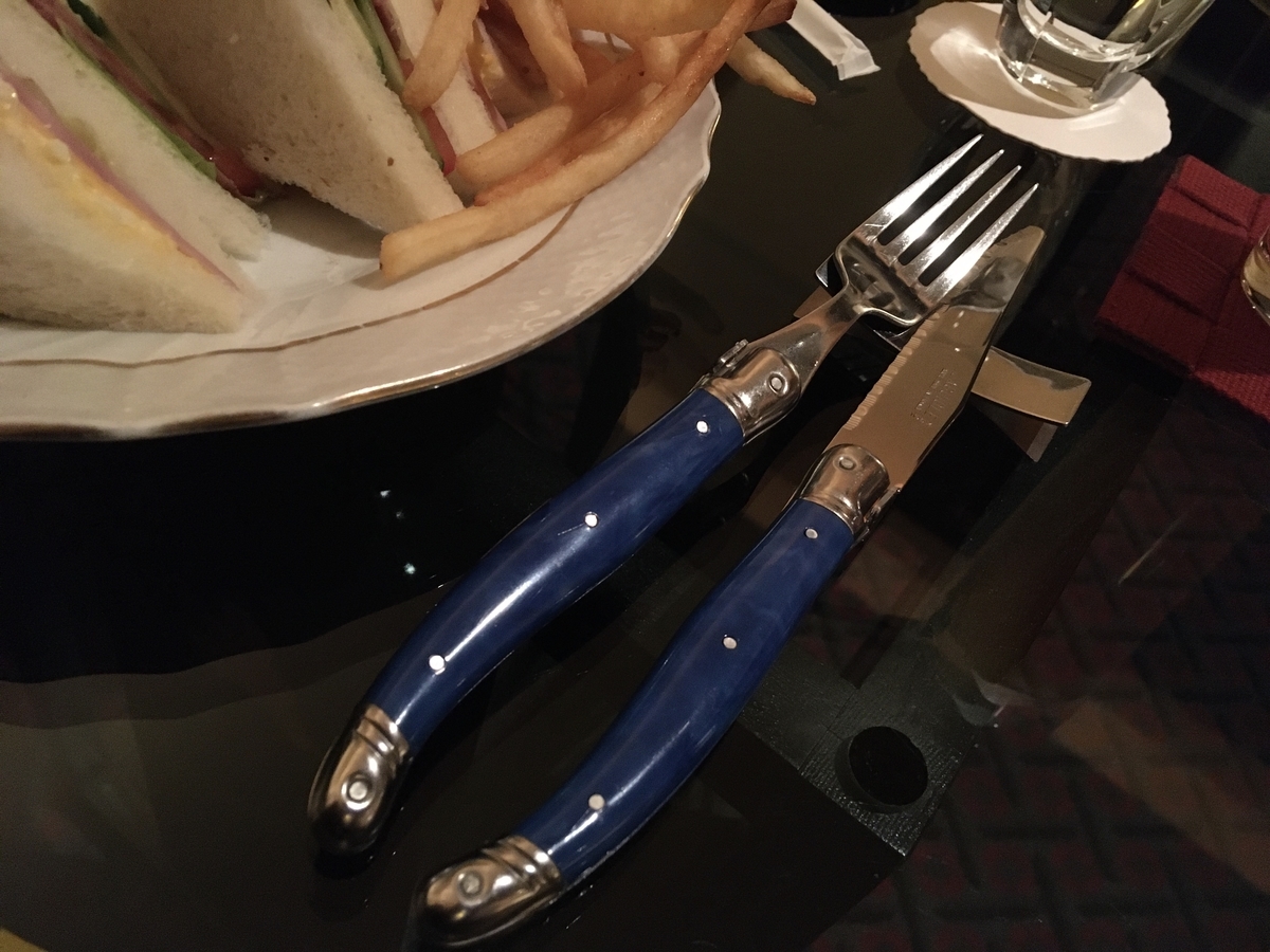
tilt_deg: -49.3
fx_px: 1064
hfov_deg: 61.7
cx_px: 635
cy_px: 476
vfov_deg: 48.2
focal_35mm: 29
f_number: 2.2
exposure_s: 1/15
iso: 320
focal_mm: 4.15
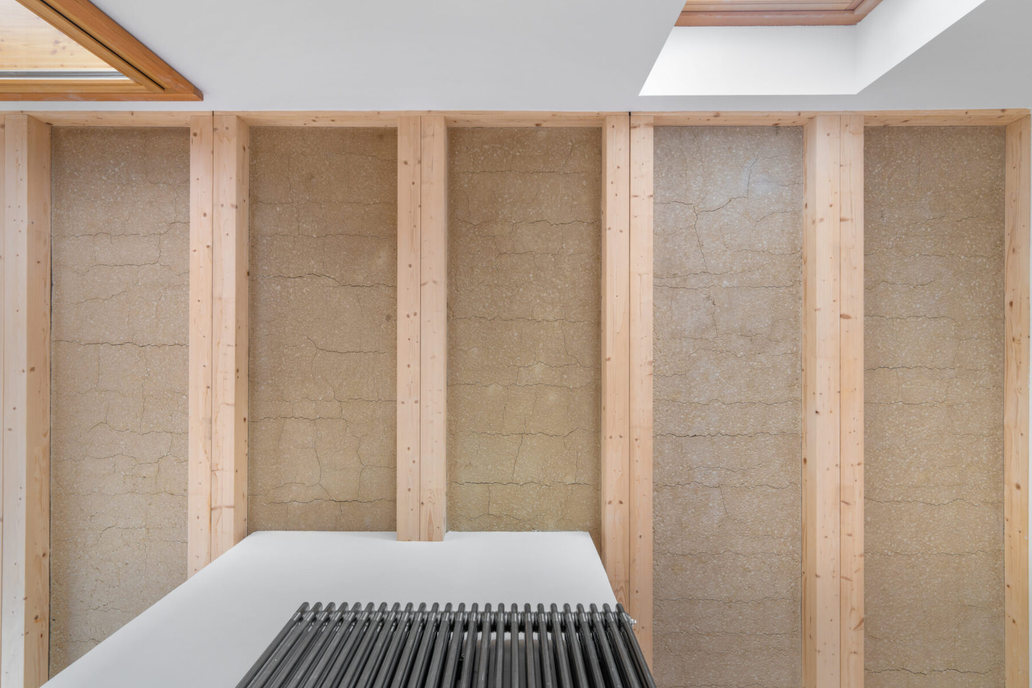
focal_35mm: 15
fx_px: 430
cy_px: 341
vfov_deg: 77.3
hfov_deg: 100.4
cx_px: 505
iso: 100
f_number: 11
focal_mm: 14
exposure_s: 1/2
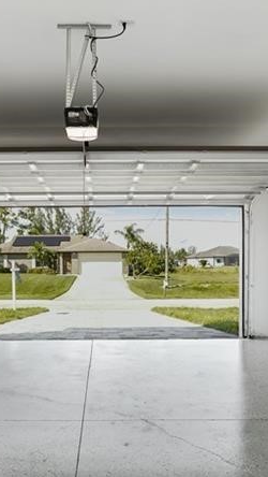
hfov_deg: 40.0
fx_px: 366
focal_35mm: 29
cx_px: 106
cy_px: 278
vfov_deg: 65.6
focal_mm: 12
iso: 160
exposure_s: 1/200
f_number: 4
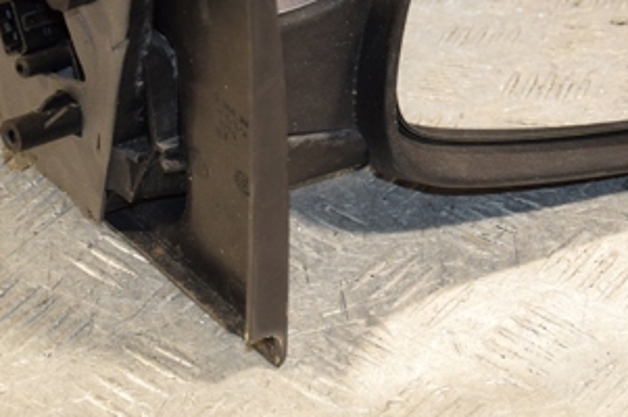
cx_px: 384
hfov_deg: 12.4
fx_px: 2893
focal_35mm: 166
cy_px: 21
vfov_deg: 8.2
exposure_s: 1/200
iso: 800
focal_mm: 52
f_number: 5.6
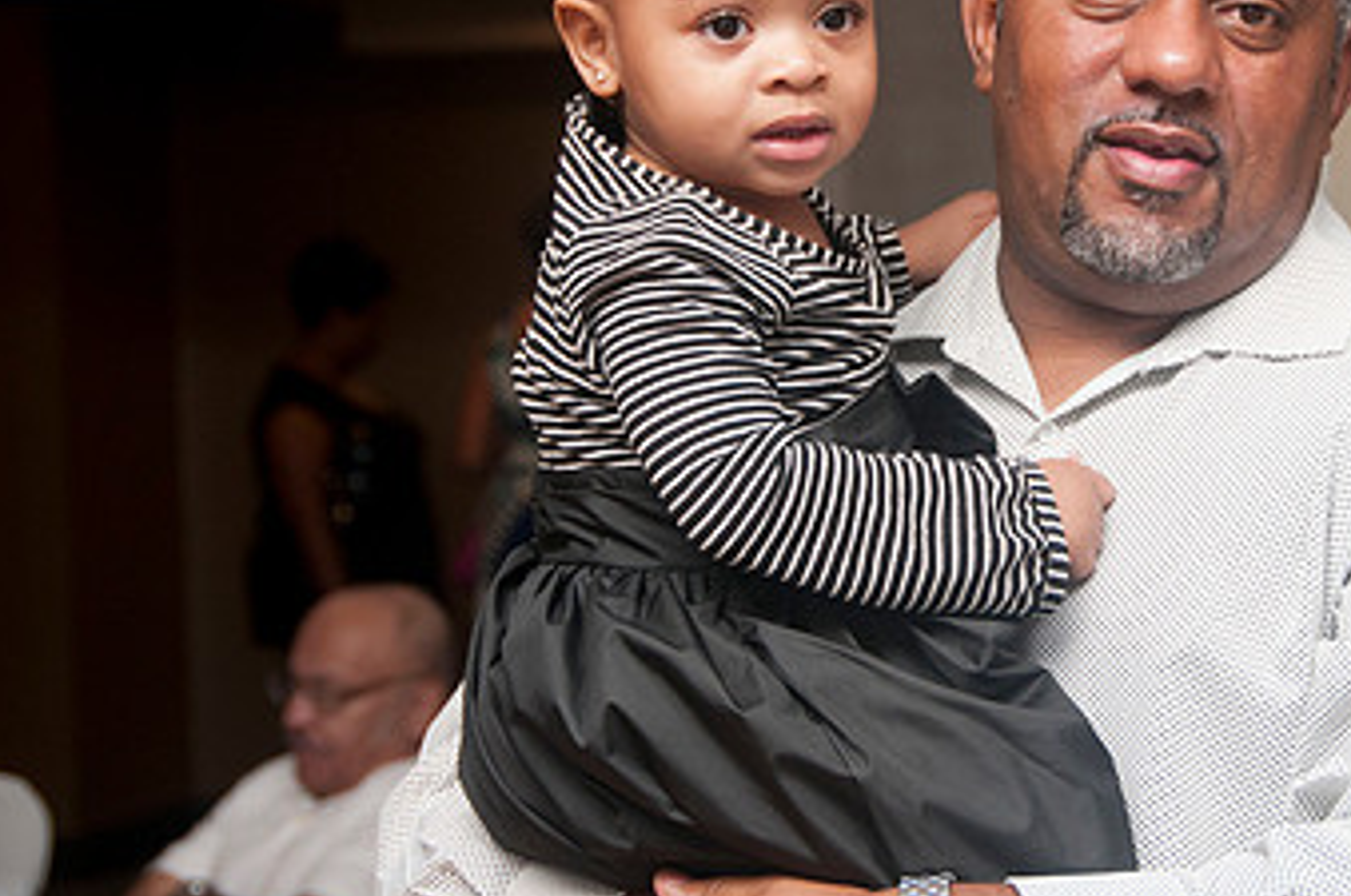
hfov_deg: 13.3
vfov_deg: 8.9
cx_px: 972
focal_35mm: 154
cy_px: 245
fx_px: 5771
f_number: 5.6
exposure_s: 1/125
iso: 400
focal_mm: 60
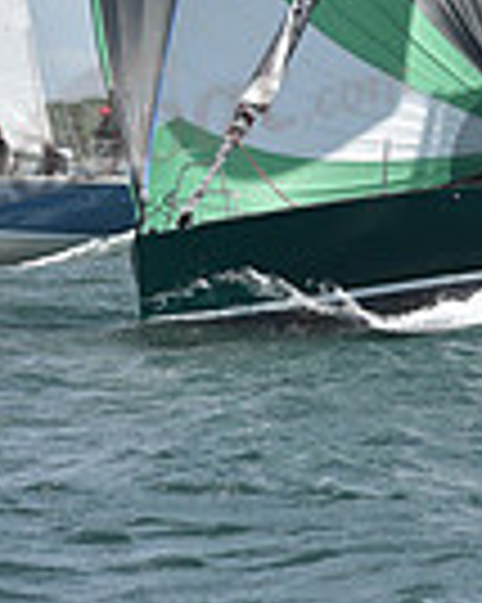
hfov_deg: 4.7
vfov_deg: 5.8
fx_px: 5820
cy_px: -608
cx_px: 646
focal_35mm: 326
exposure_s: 1/1250
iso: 250
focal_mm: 80
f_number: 7.1
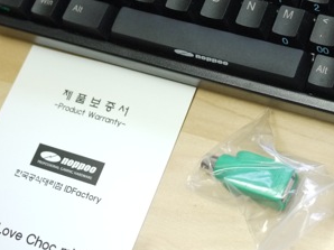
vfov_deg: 16.8
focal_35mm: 86
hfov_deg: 22.1
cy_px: -2
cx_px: 318
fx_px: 829
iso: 800
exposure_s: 1/20
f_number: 2.8
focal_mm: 20
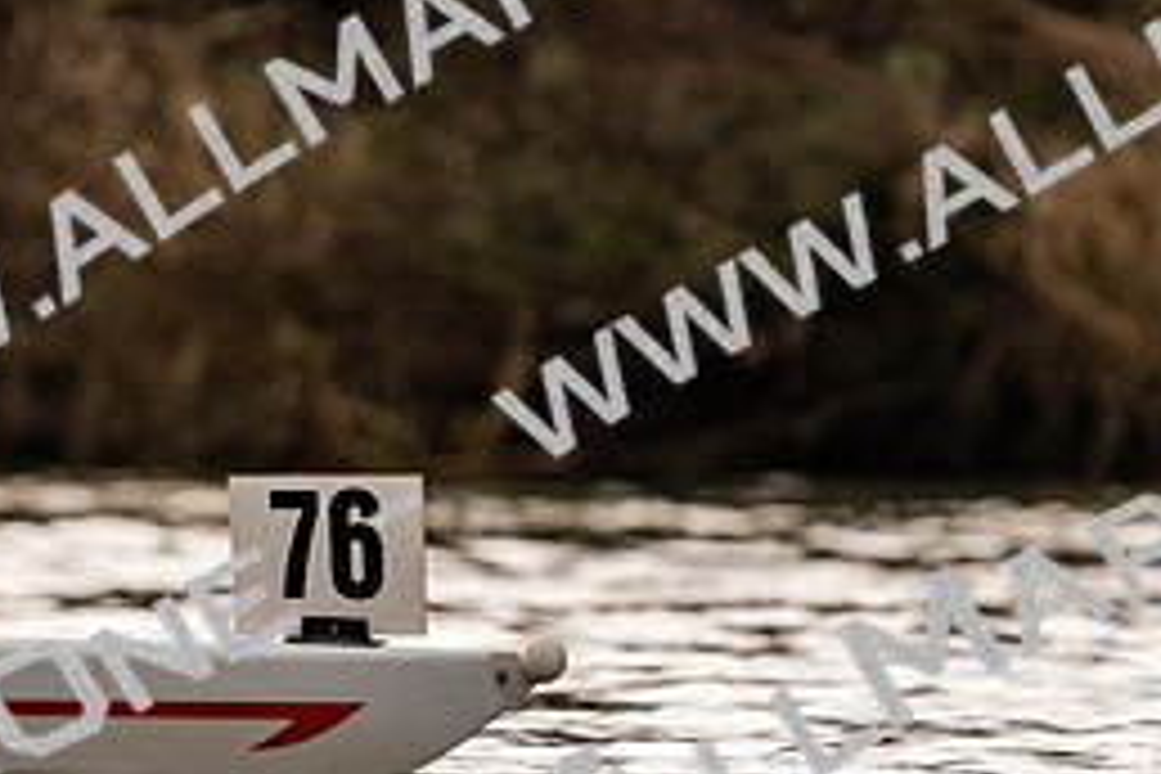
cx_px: 166
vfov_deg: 1.5
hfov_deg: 2.3
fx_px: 29506
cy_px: 533
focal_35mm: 915
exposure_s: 1/1600
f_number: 6.3
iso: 640
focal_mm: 407
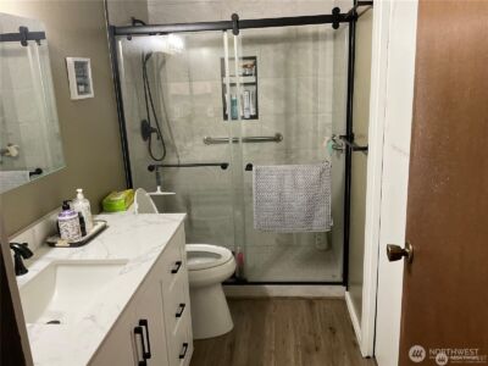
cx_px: 244
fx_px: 409
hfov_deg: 61.7
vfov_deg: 48.2
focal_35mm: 29
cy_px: 183
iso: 200
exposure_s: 1/60
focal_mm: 3
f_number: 1.8
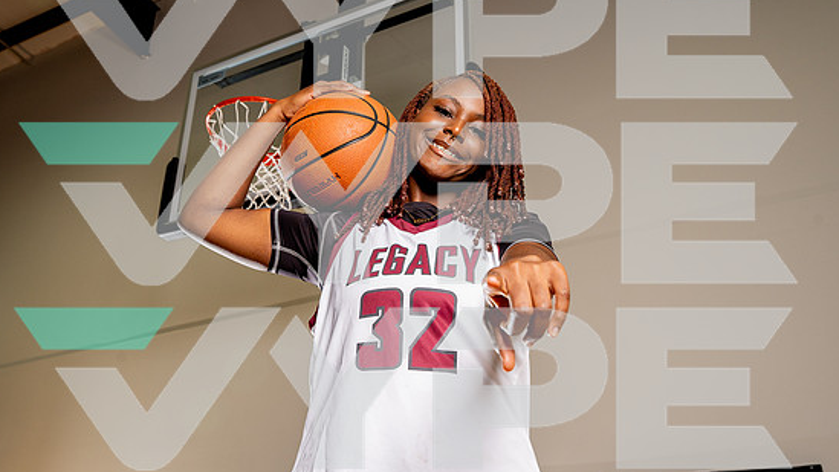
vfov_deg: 31.2
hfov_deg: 52.8
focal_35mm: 38
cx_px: 408
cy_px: 204
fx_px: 846
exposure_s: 1/200
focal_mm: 34.3
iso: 640
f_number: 7.1
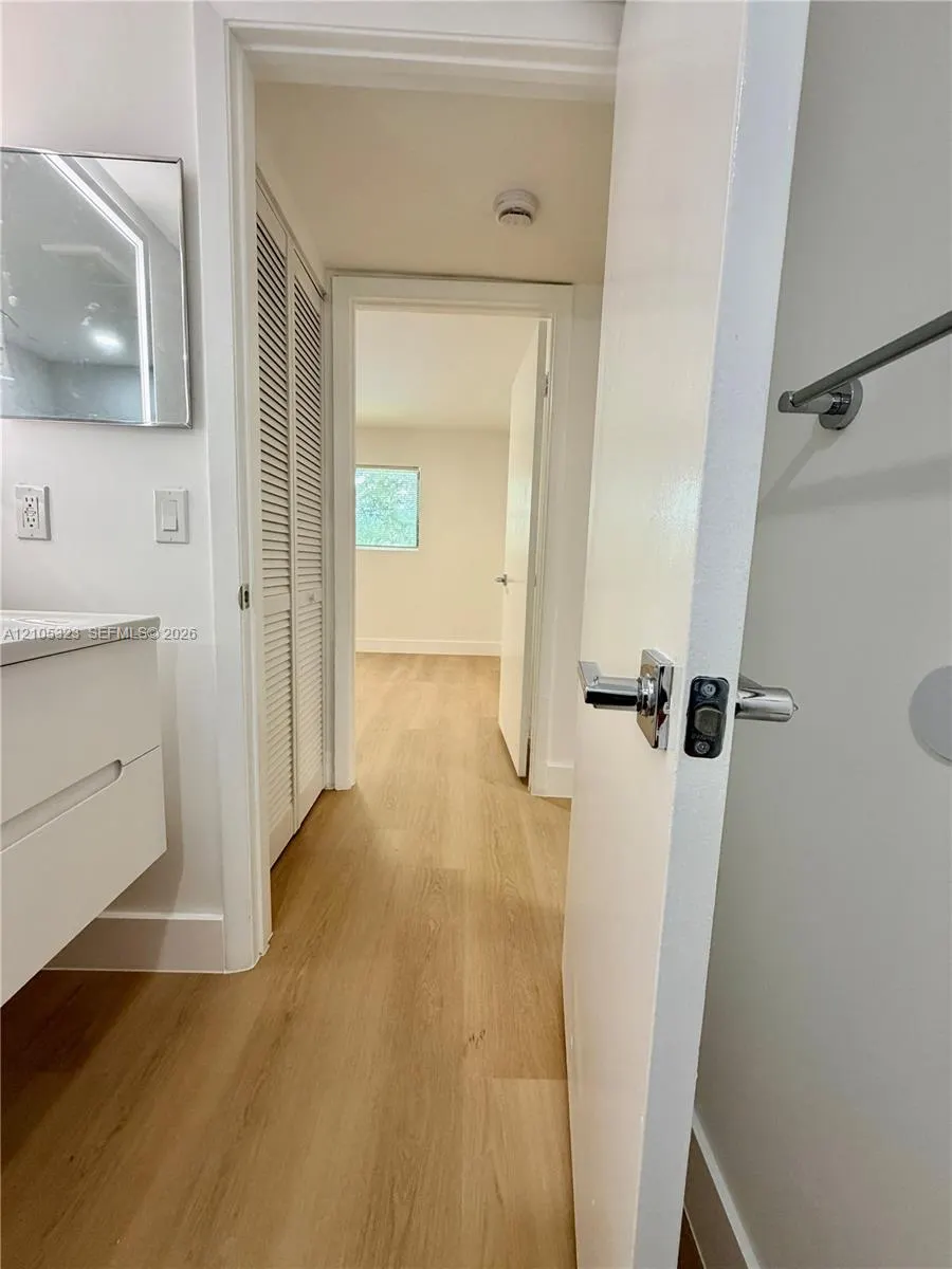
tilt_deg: -6.7
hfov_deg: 85.7
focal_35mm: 14
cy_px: 634
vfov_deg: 102.1
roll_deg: -1.3
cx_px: 476
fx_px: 513
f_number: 2.2
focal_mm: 2.22
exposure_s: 1/121
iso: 200
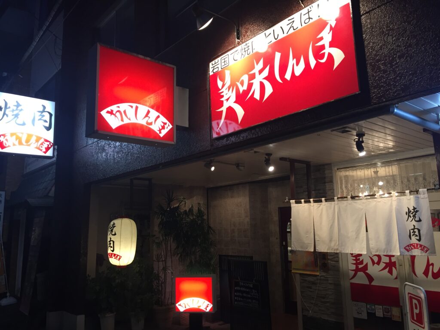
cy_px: 165
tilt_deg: +8.9
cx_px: 220
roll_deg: +0.1
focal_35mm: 29
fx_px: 369
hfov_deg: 61.7
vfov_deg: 48.2
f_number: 2.2
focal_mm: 4.15
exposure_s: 1/30
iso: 80
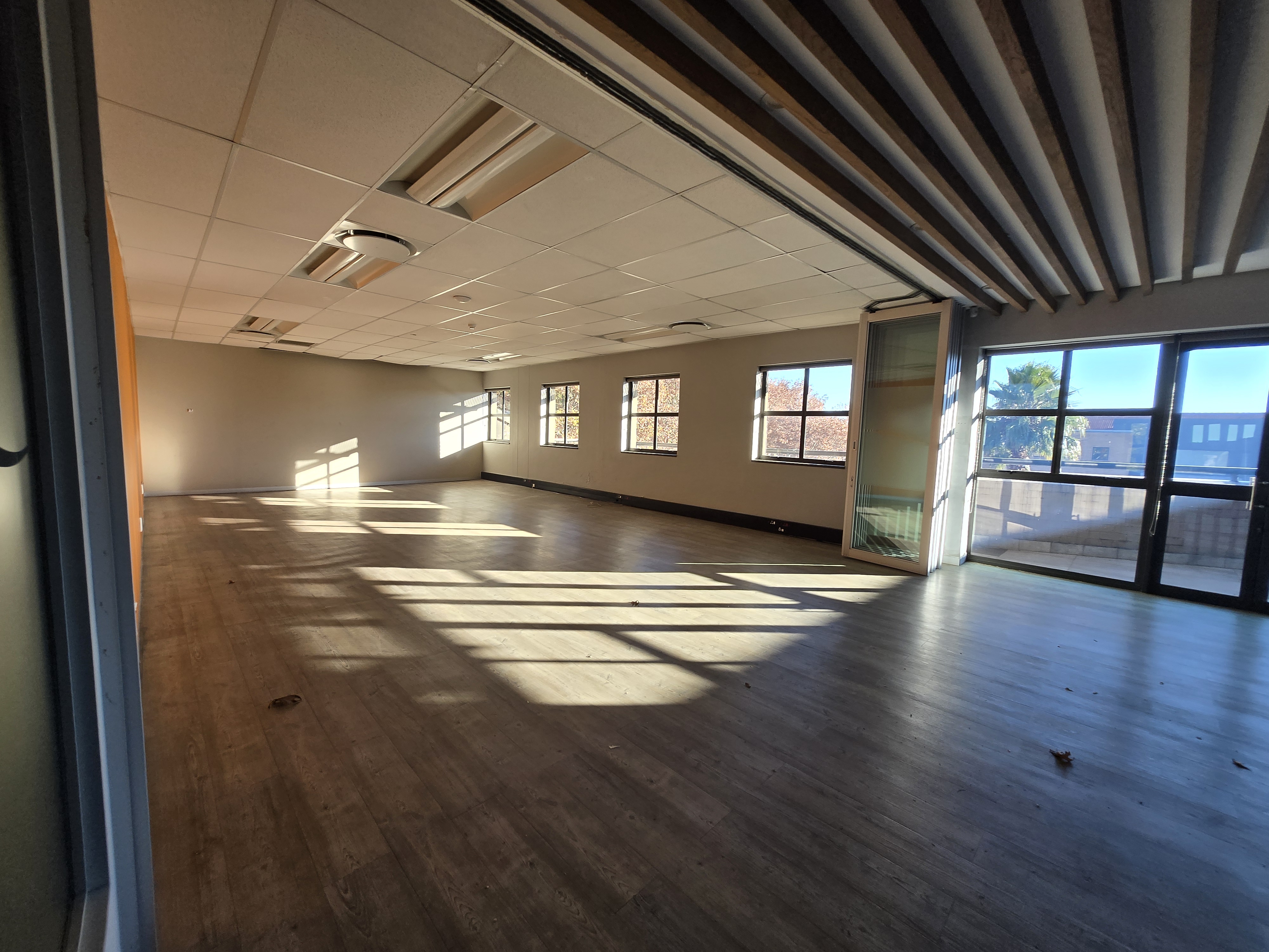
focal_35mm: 13
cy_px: 476
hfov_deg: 106.2
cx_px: 634
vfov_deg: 89.9
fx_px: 477
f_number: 2.2
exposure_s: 1/100
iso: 32
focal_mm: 1.7
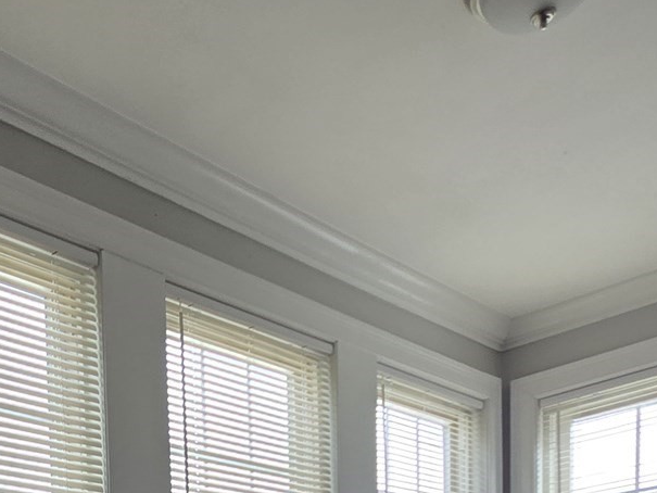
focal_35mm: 44
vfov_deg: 23.4
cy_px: 806
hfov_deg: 38.0
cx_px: -7
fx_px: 835
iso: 50
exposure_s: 1/120
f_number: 2.2
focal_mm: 2.2
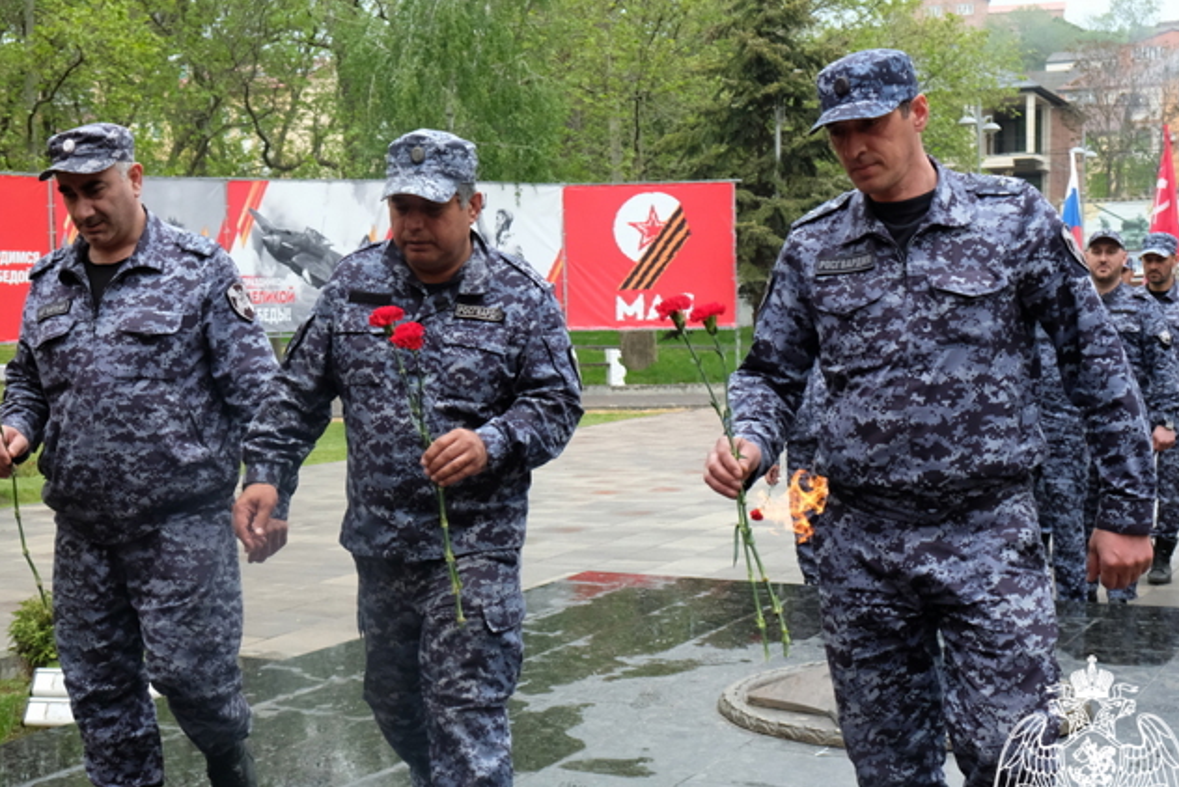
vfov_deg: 26.5
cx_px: 520
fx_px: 1671
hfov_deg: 38.8
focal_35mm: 51
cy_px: 414
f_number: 5.6
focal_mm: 28.9
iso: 4000
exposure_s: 1/850
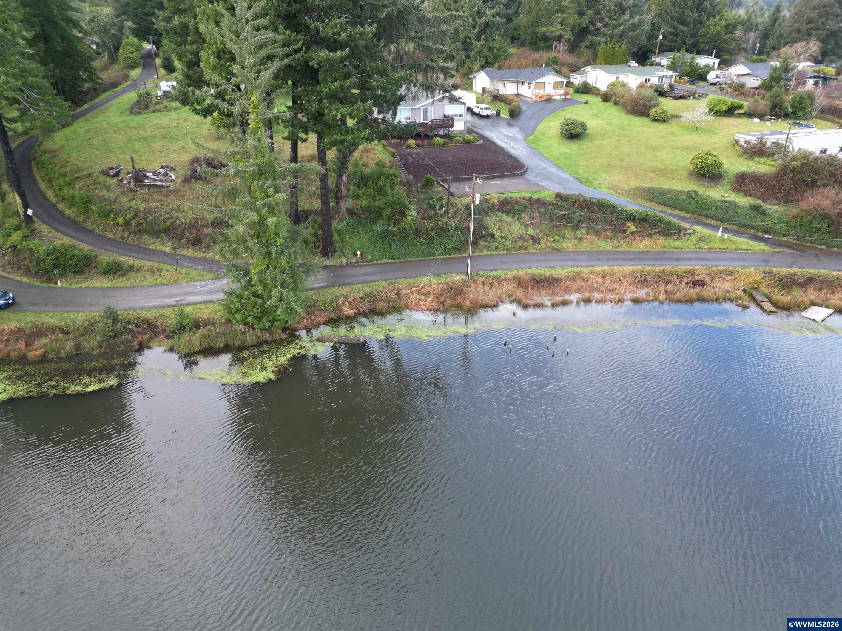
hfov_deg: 71.6
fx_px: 584
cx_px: 421
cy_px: 316
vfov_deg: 56.8
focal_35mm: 24
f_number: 1.7
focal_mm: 6.72
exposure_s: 1/160
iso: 100
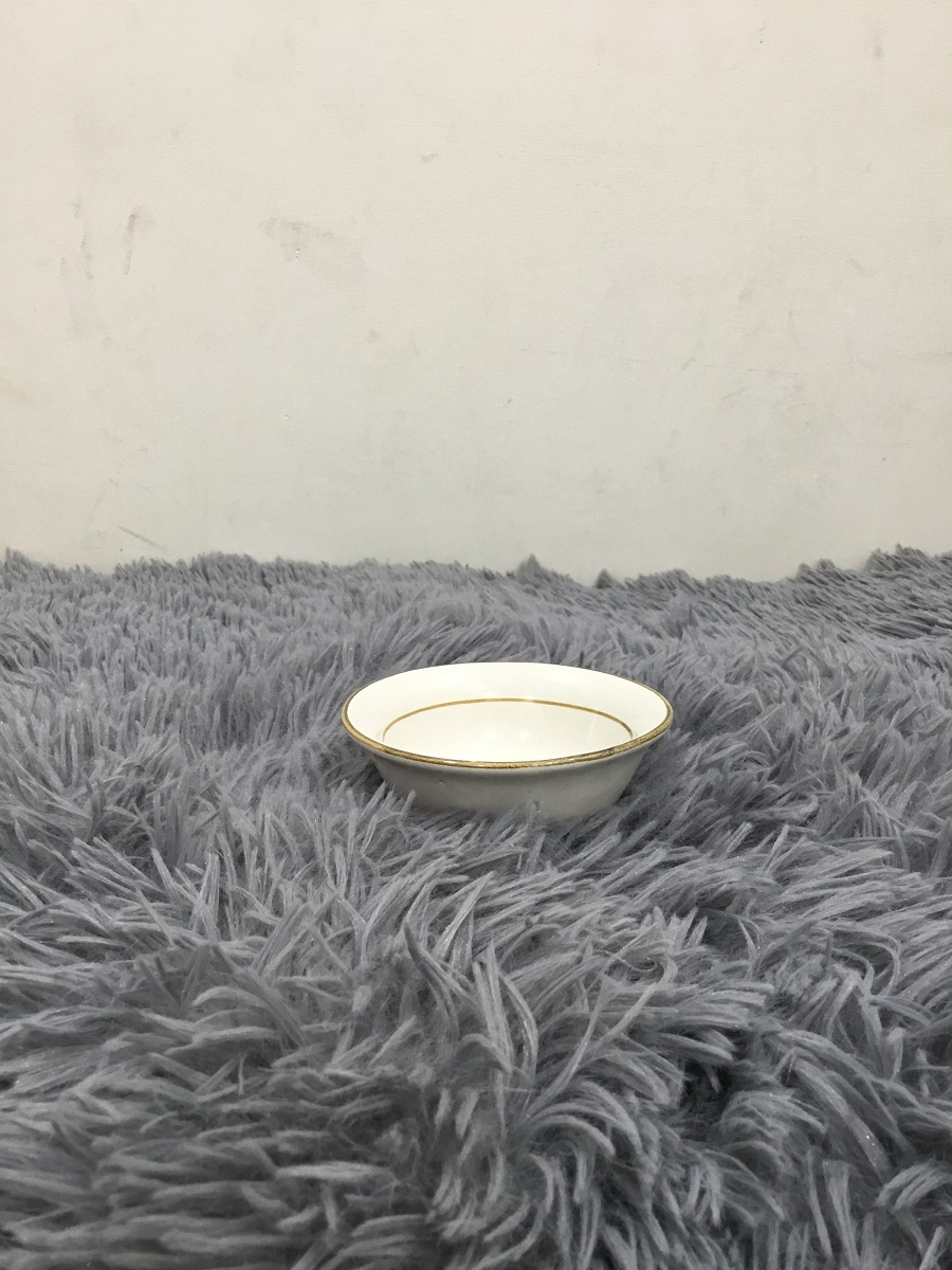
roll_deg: +0.7
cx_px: 476
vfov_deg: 58.4
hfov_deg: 45.4
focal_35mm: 31
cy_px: 635
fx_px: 1137
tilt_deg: -13.6
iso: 100
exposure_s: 1/33
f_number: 2.4
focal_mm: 3.3
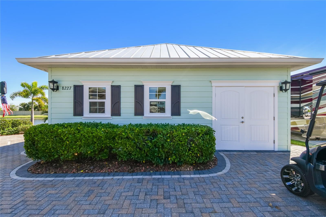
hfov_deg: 100.4
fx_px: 136
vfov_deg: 77.3
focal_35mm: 15
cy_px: 108
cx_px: 163
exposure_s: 1/320
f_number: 7.1
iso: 100
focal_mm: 10
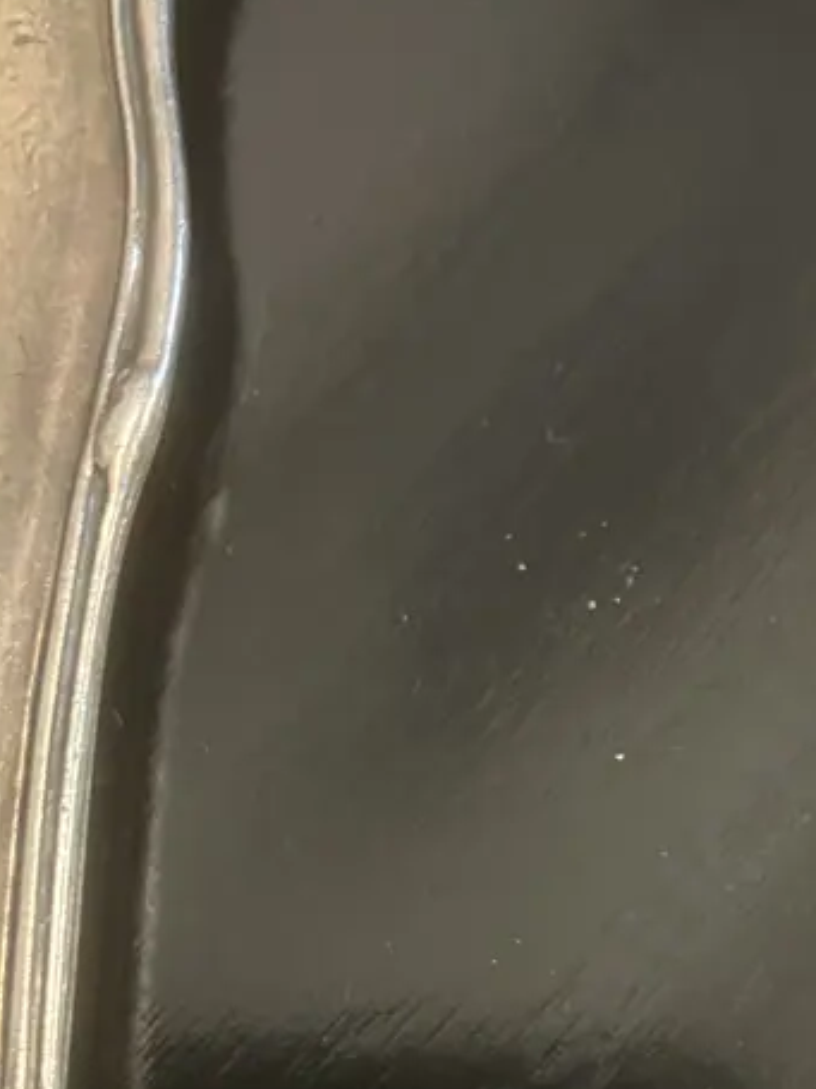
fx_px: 1981
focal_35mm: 63
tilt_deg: -83.4
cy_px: 1087
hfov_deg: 23.2
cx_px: 548
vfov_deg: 28.8
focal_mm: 3.99
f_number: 1.8
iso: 400
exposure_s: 1/25
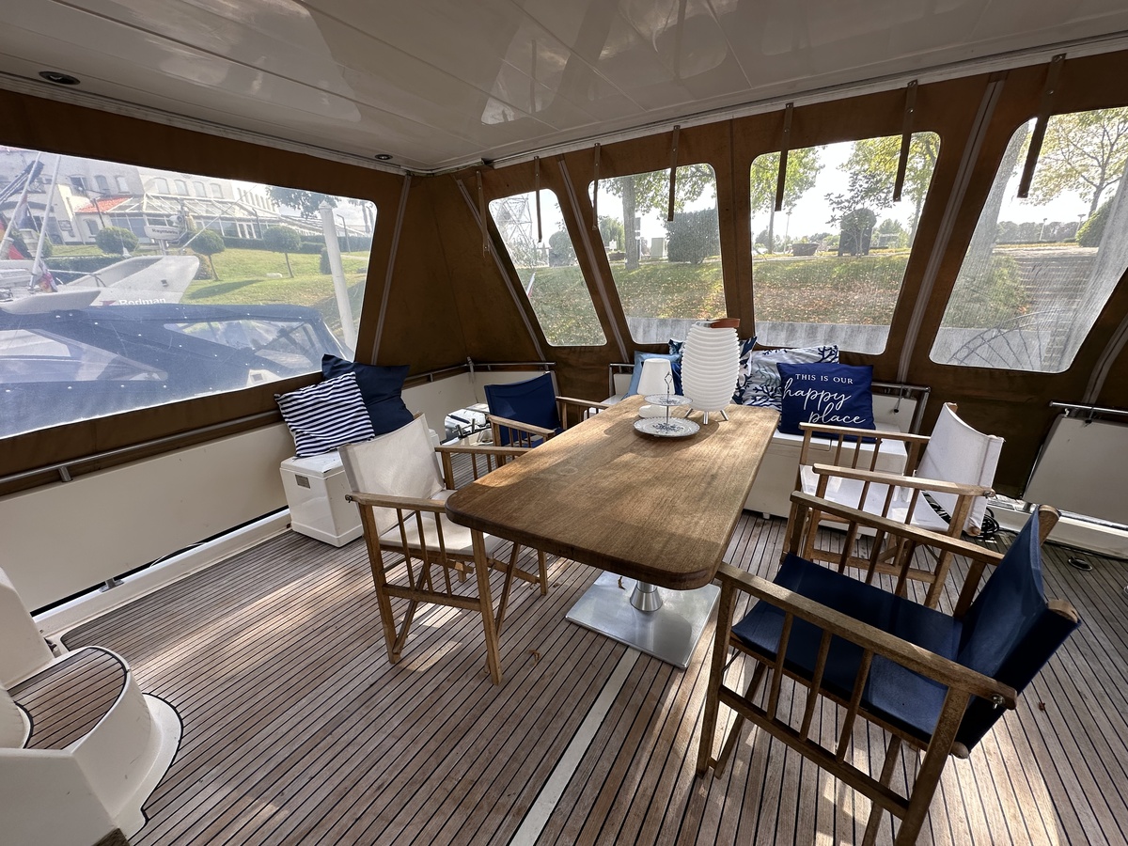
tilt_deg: -17.8
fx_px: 456
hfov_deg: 102.1
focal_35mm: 14
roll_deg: +2.4
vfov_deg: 85.7
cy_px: 423
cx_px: 564
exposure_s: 1/240
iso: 40
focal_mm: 2.22
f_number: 2.2
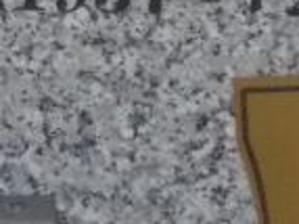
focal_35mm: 531
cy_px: -46
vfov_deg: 2.8
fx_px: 4583
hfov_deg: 3.7
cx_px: -25
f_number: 5.8
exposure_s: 1/400
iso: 400
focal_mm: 13.5
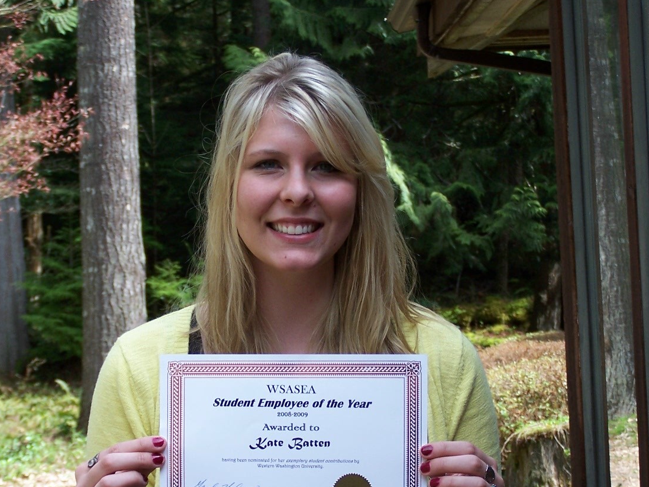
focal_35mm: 116
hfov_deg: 17.0
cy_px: 324
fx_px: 2175
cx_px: 296
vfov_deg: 12.8
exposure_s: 1/350
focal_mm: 13.7
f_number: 3.2
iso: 80
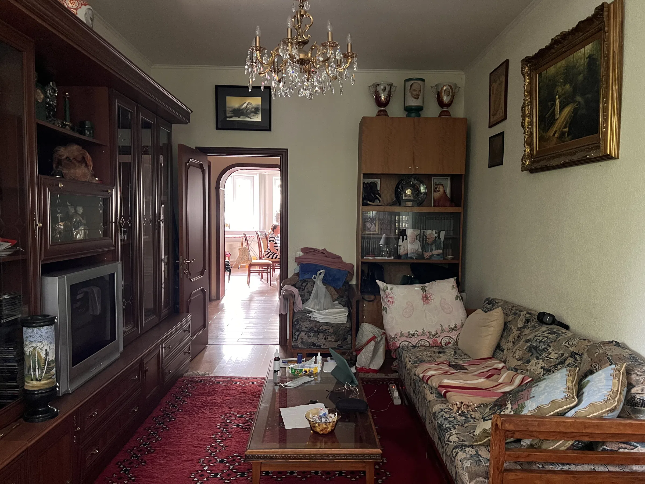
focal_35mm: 26
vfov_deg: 53.1
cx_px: 322
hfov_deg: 67.3
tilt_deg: -4.6
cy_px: 242
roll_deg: +0.0
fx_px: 484
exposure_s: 1/40
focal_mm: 5.7
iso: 640
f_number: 1.5
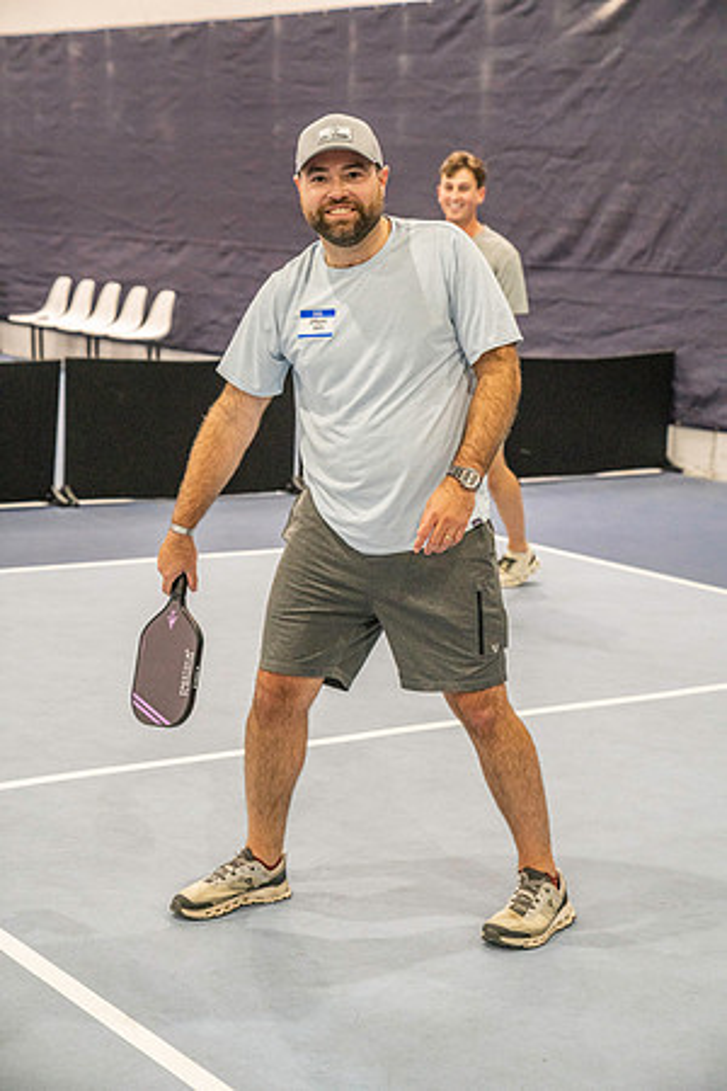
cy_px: 546
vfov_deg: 28.8
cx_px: 364
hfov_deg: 19.5
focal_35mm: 70
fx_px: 2120
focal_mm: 70
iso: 5000
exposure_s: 1/640
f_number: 4
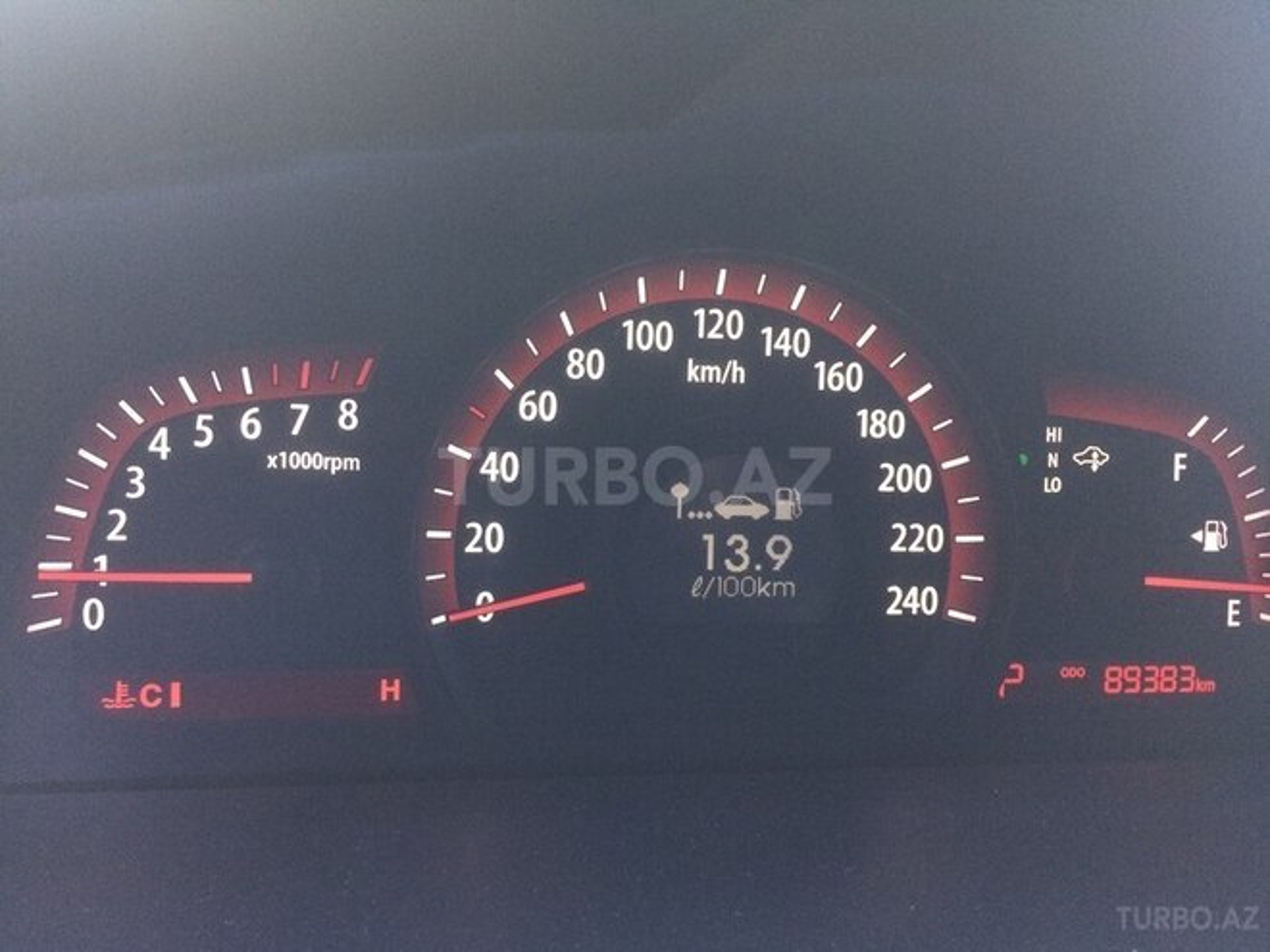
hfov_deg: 61.7
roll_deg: -6.2
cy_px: 476
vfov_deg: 48.2
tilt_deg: -22.3
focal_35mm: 29
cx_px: 635
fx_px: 1064
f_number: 2.2
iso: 200
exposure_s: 1/33
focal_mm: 4.15
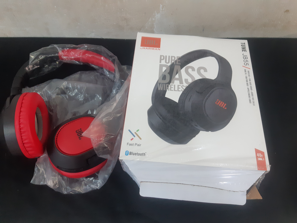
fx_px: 223
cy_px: 112
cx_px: 148
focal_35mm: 26
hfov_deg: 67.3
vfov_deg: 53.1
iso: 200
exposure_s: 1/50
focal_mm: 3.92
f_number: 1.7
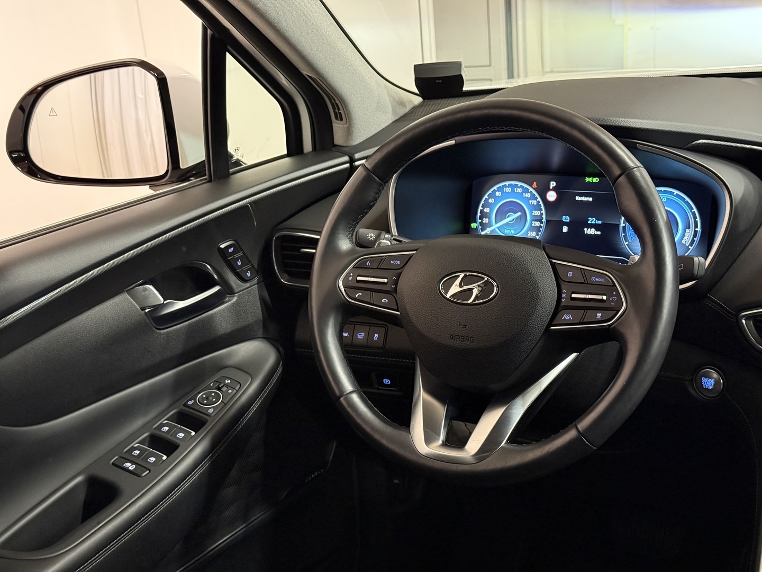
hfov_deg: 39.7
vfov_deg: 30.3
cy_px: 286
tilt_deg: -18.1
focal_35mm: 48
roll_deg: +5.6
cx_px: 381
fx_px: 1057
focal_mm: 6.76
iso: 500
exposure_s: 1/40
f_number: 1.78
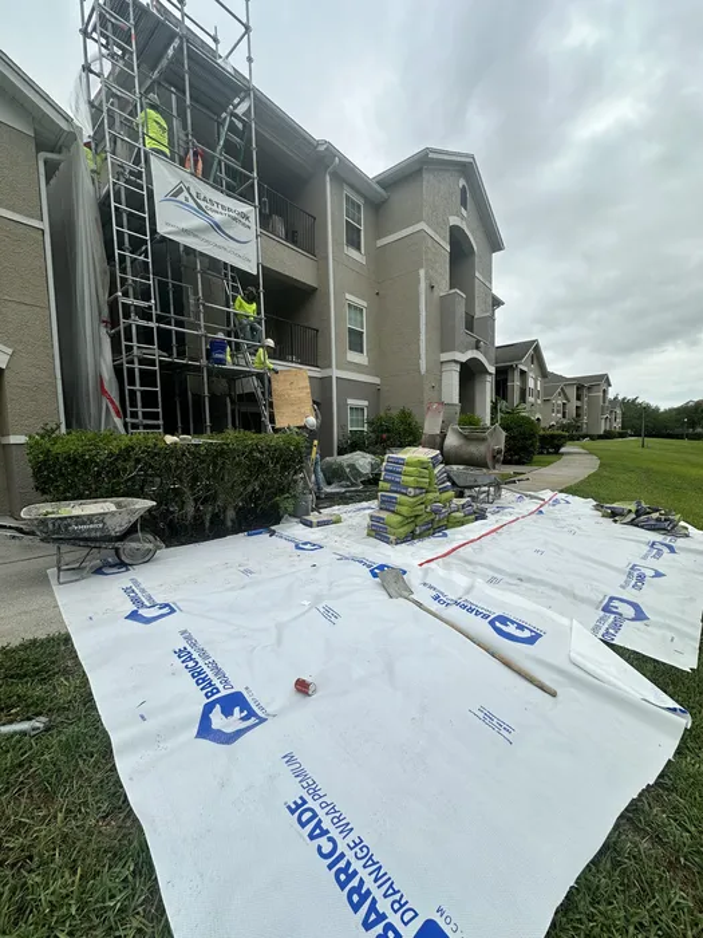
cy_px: 469
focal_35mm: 14
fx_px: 379
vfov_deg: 102.1
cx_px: 352
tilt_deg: -4.4
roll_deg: +2.9
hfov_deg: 85.7
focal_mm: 2.22
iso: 40
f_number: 2.2
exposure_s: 1/790
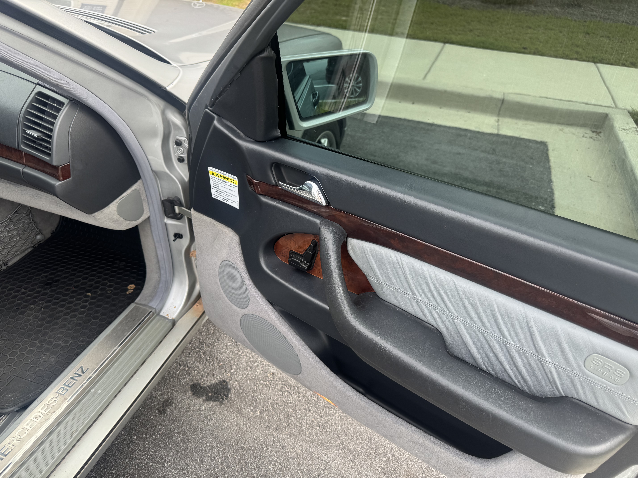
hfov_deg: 71.6
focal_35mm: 24
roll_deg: -1.7
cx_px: 319
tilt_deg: -34.9
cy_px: 239
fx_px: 442
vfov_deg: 56.8
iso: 80
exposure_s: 1/304
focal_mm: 6.76
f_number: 1.78
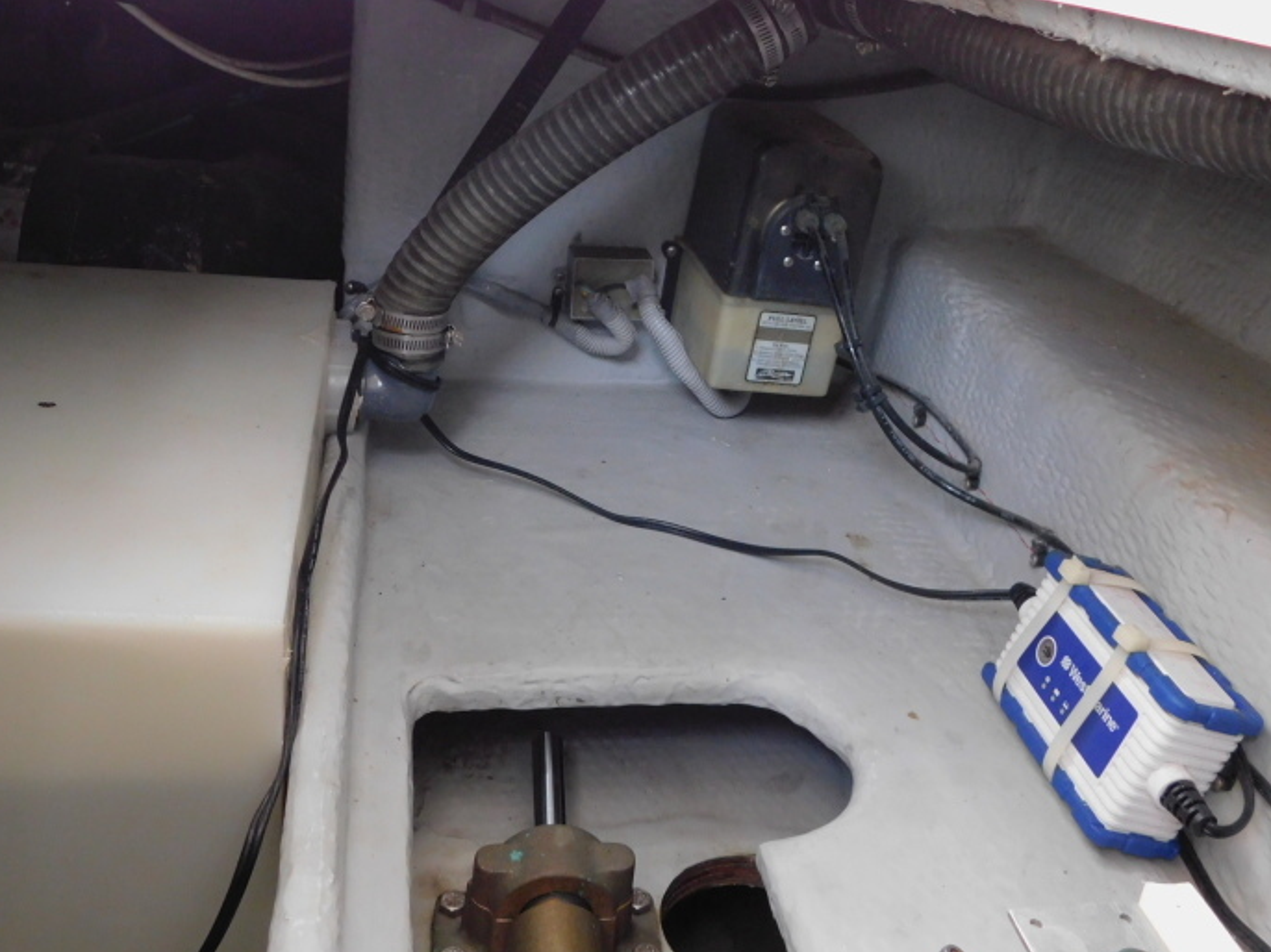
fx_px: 1285
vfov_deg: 40.7
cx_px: 626
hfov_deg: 52.6
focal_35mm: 35
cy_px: 446
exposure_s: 1/15
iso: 400
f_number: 3.2
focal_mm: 5.3
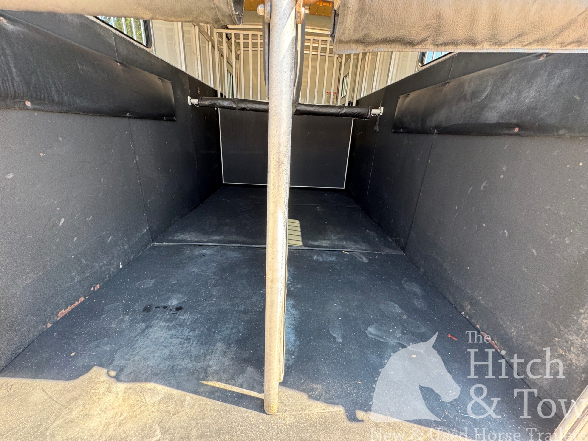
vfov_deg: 85.7
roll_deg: -3.6
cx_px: 294
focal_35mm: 14
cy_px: 220
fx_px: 238
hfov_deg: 102.1
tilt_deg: -21.2
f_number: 2.2
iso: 160
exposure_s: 1/99
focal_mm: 2.22
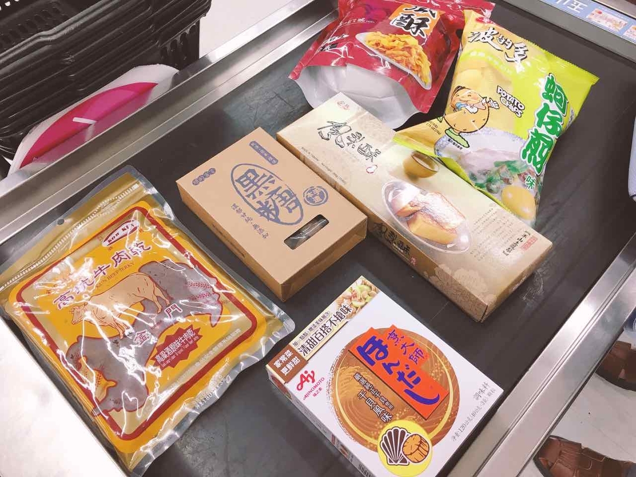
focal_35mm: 29
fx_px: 533
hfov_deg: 61.7
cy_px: 238
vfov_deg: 48.2
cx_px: 318
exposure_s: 1/30
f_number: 2.2
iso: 50
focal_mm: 4.15
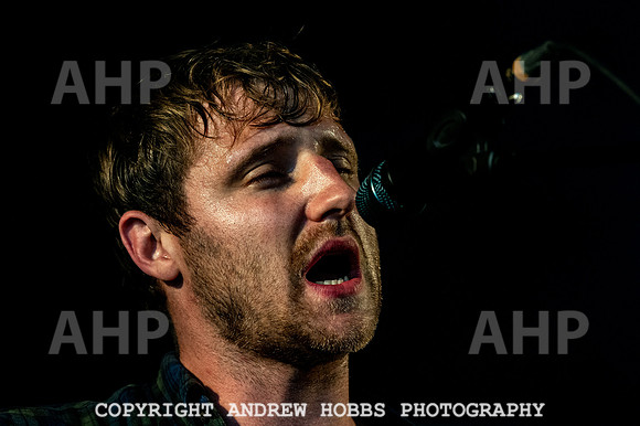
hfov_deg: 10.3
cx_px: 320
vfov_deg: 6.9
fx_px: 3553
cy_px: 213
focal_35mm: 200
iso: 6400
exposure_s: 1/800
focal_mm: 200
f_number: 5.6
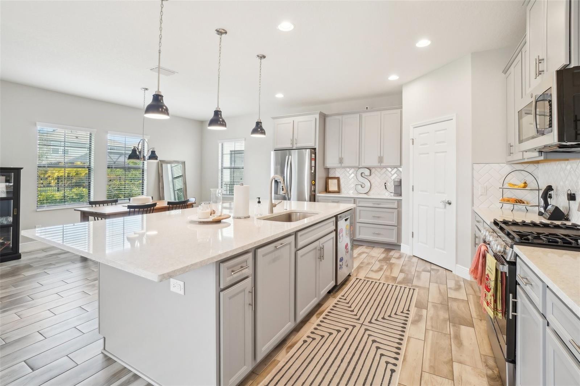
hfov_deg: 100.4
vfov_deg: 77.3
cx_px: 290
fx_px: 242
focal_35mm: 15
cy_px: 193
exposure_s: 1/20
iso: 400
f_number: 8
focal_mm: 10
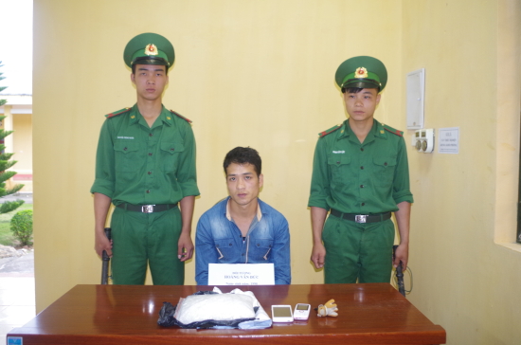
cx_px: 260
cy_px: 172
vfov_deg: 43.4
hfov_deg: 62.0
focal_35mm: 30
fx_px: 433
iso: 800
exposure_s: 1/20
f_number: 4
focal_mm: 20
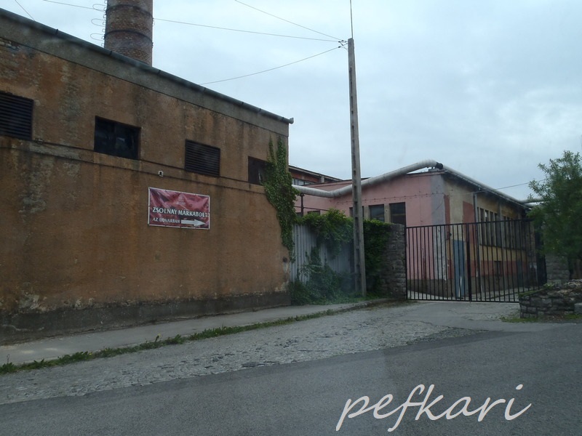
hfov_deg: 63.4
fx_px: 471
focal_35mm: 28
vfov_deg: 49.7
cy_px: 218
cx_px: 291
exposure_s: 1/500
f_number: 4.5
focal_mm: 5
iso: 80
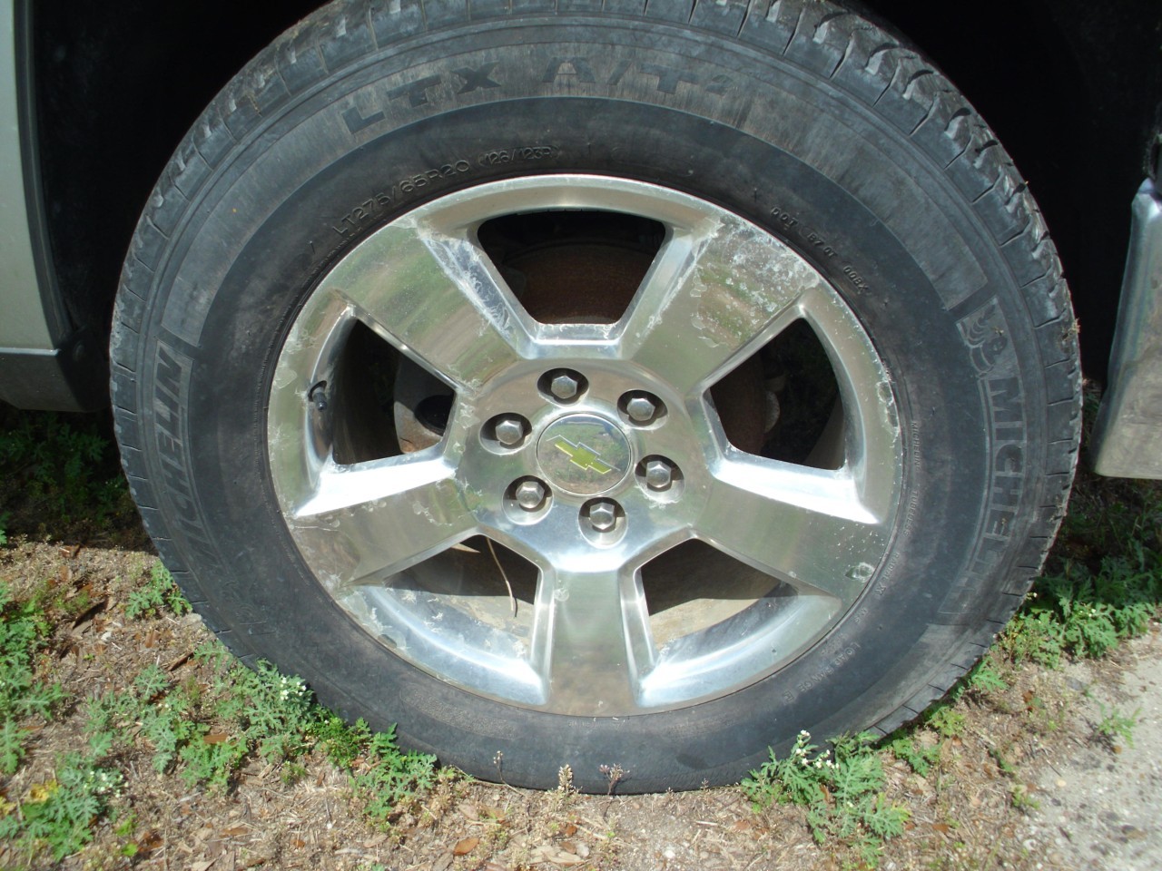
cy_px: 436
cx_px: 581
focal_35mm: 38
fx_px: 1276
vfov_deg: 37.7
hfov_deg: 49.0
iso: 50
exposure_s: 1/173
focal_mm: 6.3
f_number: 7.3
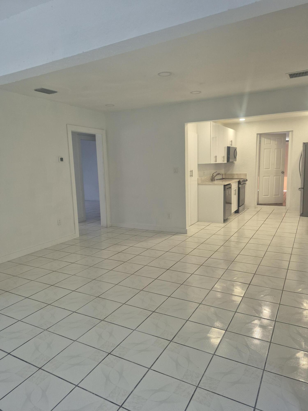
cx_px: 154
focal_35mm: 23
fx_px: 273
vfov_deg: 73.9
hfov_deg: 58.9
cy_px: 206
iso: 200
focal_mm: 5.4
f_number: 1.8
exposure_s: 1/180
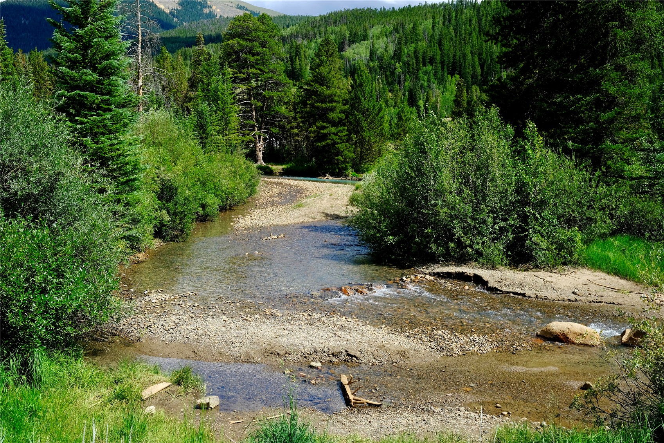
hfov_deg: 54.4
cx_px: 332
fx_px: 645
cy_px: 222
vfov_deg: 37.8
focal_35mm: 35
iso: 200
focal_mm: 23
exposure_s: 1/340
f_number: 8
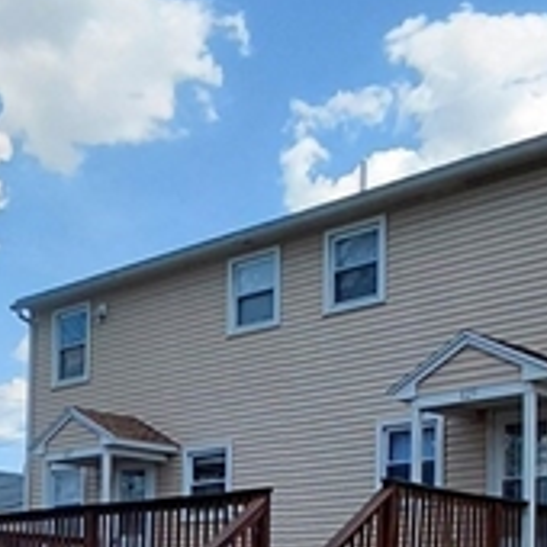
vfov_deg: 24.8
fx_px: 1144
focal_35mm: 64
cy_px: 624
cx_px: 135
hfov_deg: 26.5
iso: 40
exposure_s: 1/1329
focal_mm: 1.64
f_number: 2.2
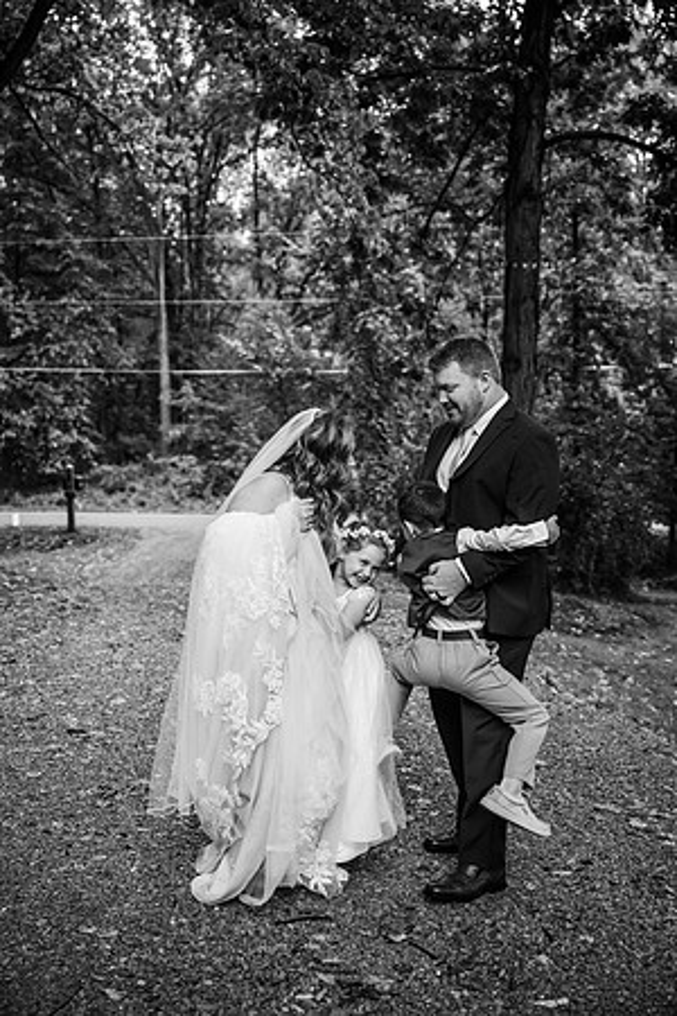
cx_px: 338
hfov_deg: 32.6
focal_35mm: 41
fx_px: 1156
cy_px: 508
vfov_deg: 47.4
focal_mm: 41
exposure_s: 1/500
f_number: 3.2
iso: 200
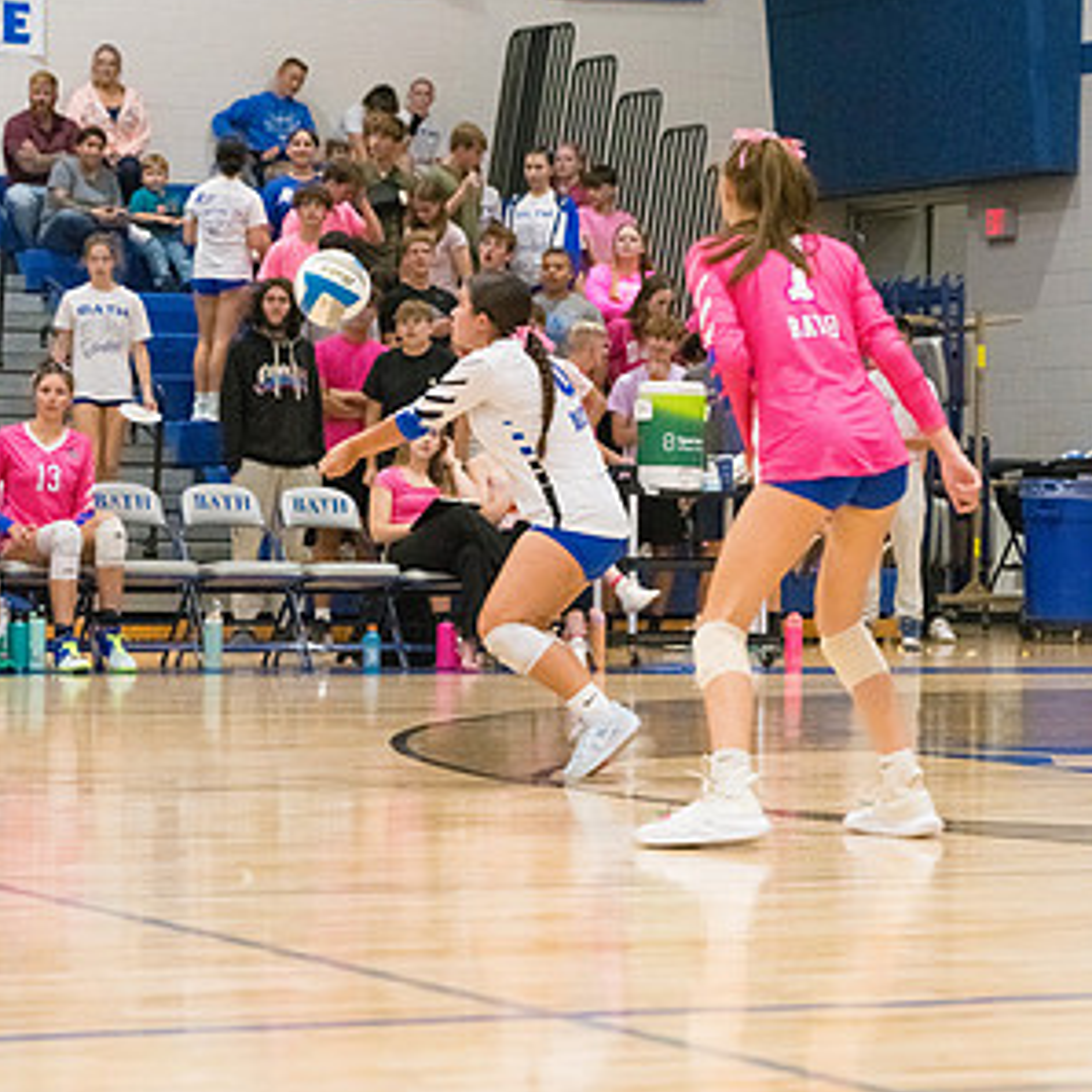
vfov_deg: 13.3
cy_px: 689
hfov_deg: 13.3
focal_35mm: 131
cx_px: 546
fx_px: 4675
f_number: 4.5
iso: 8000
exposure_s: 1/1250
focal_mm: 102
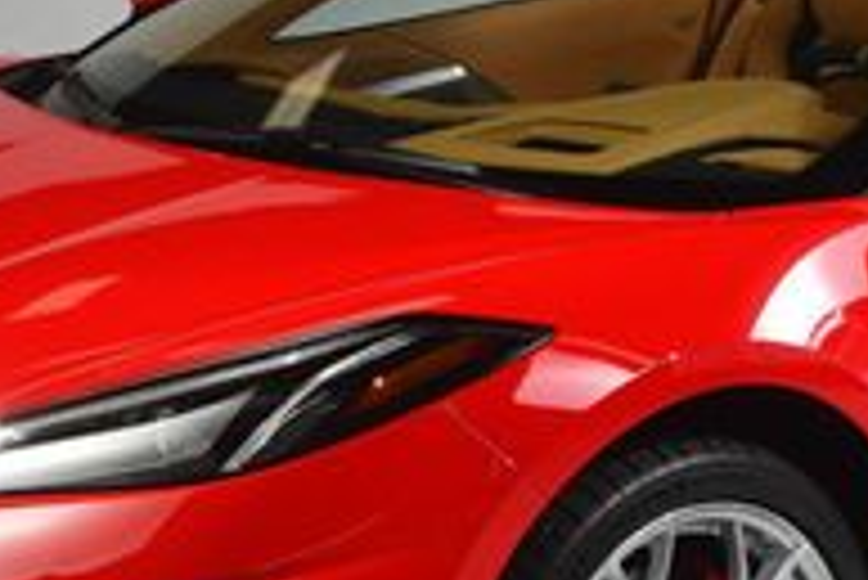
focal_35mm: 129
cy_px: 427
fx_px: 3113
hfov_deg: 15.8
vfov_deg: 10.6
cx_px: 625
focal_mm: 26
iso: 100
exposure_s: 1/160
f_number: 13
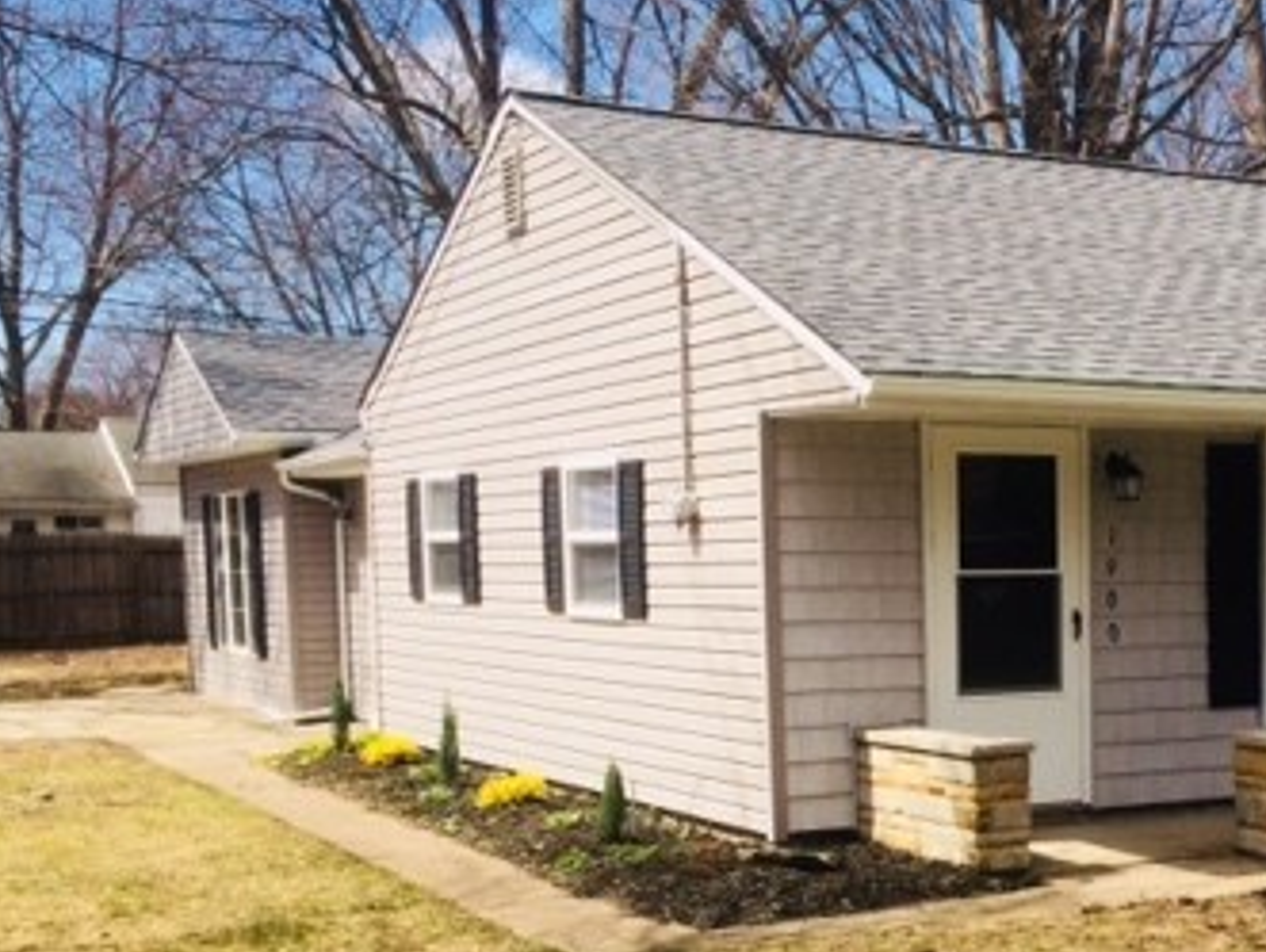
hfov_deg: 32.9
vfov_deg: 25.6
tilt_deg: -7.9
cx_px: 1094
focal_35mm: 56
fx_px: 2050
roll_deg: +0.7
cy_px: 776
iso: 32
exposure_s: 1/1866
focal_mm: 4.15
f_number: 2.2
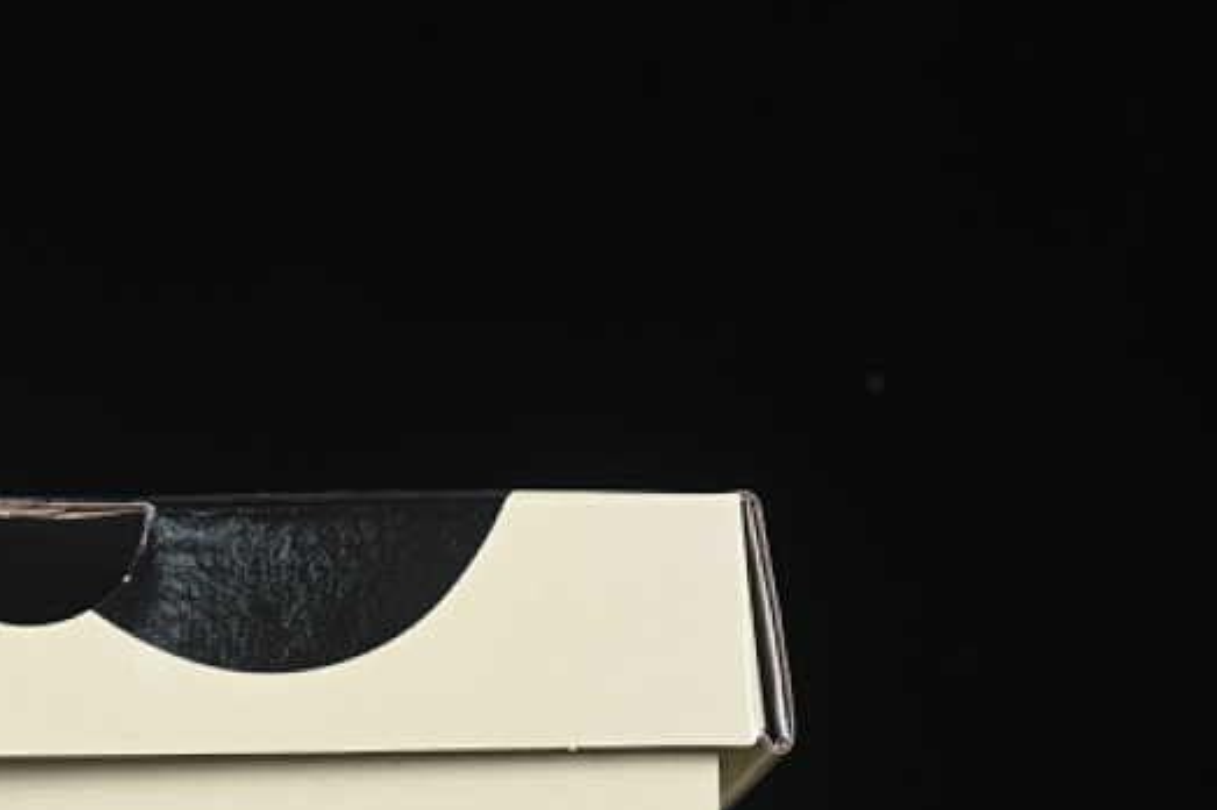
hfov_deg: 13.1
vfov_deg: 8.8
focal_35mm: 155
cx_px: 56
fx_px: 5236
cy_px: 749
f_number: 8
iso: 160
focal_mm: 50
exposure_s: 1/80
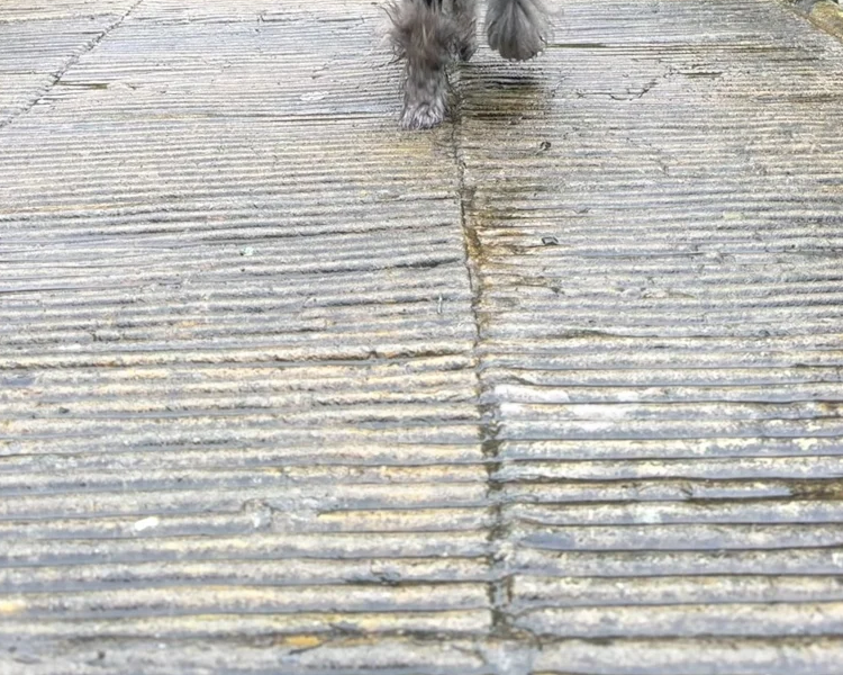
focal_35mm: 45
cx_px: 404
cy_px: -98
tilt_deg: -9.6
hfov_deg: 41.1
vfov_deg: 29.5
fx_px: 1123
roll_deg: +2.8
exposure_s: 1/258
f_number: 1.78
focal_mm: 6.76
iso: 64
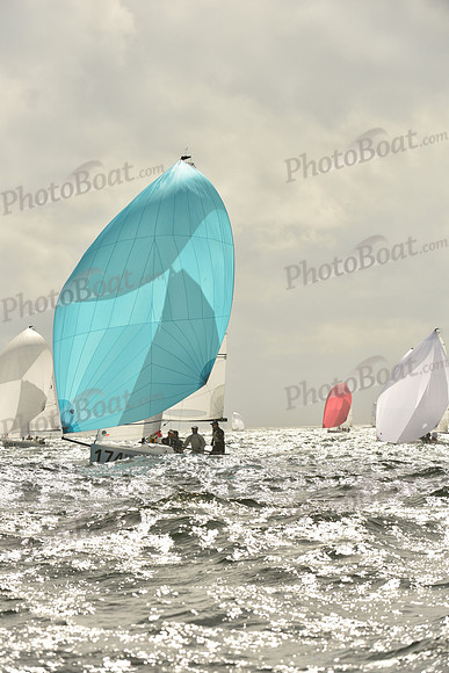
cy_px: 336
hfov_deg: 6.9
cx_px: 224
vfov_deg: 10.3
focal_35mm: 200
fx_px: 3739
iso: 320
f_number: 9
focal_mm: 200
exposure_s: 1/2000
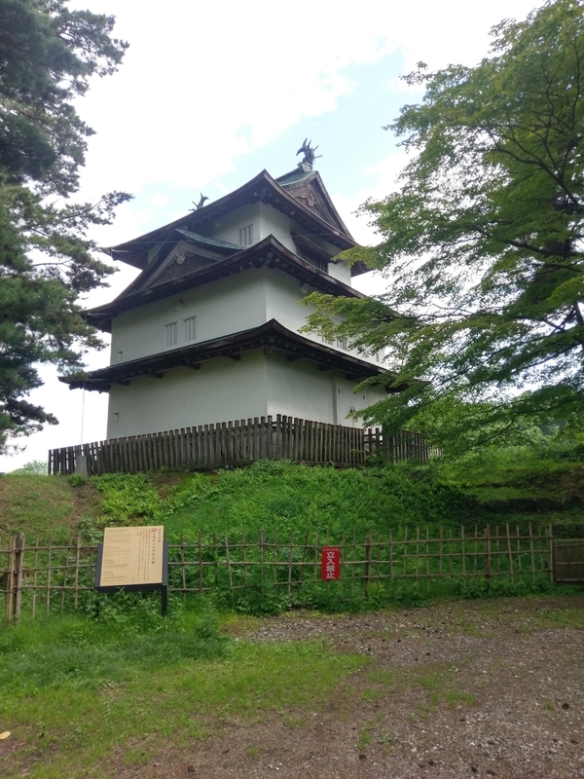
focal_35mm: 26
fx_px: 585
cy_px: 390
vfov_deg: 67.3
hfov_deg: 53.1
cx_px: 292
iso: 100
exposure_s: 1/471
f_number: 1.8
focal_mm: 4.58
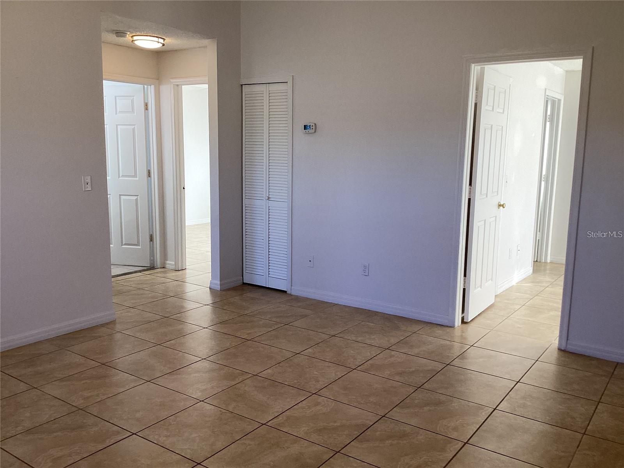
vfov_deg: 45.4
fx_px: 559
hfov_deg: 58.4
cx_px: 312
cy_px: 234
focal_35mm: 31
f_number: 2.4
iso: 40
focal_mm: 3.3
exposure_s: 1/120
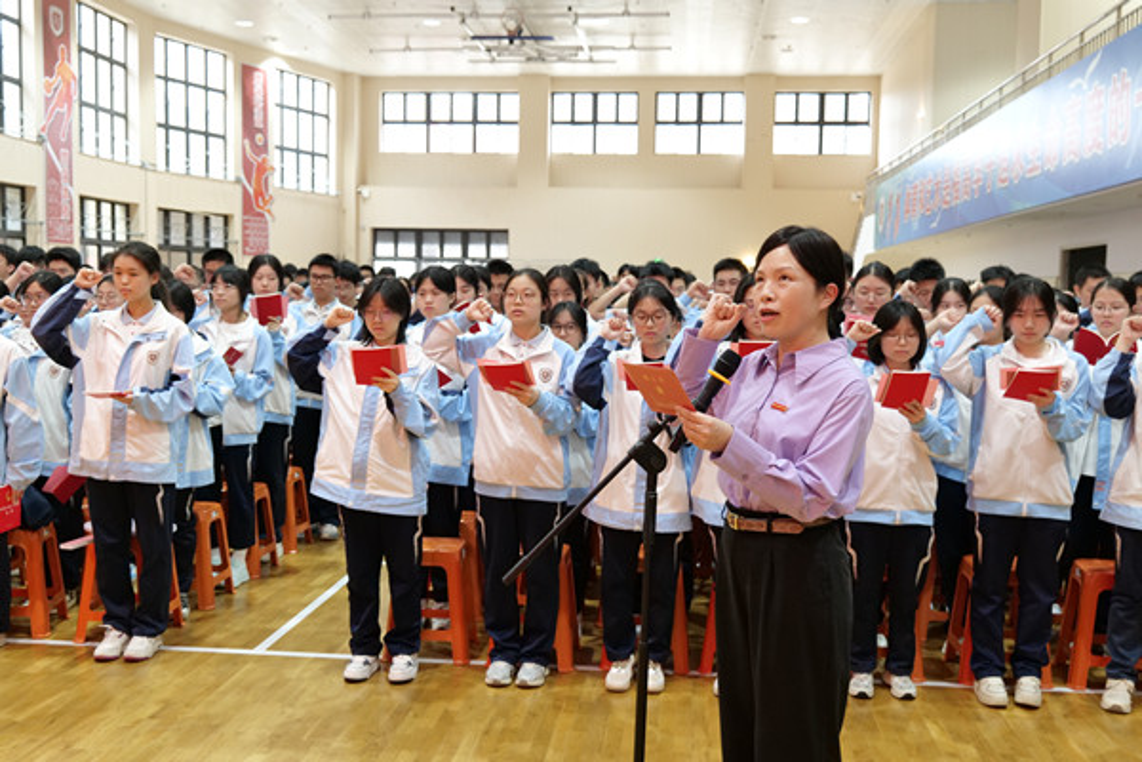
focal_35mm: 37
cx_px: 571
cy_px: 381
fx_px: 1174
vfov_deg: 35.9
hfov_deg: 51.9
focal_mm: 37
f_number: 4.6
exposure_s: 1/160
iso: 4000
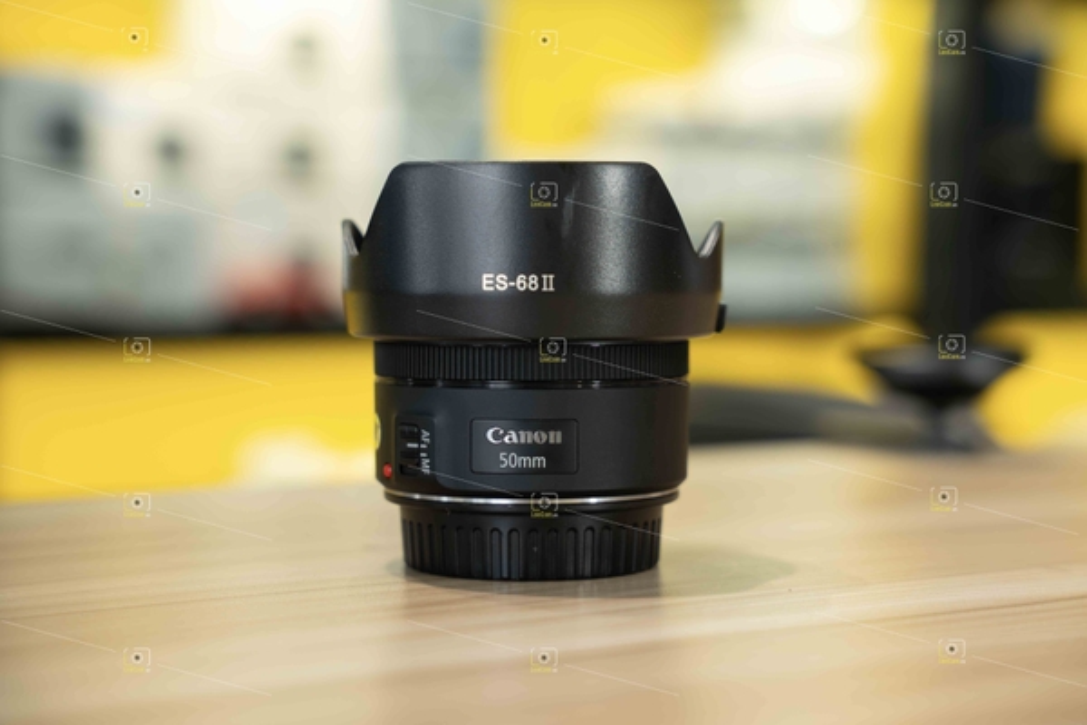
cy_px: 362
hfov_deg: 28.8
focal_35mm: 70
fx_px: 2113
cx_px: 544
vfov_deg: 19.5
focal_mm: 70
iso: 800
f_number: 4.5
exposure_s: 1/125
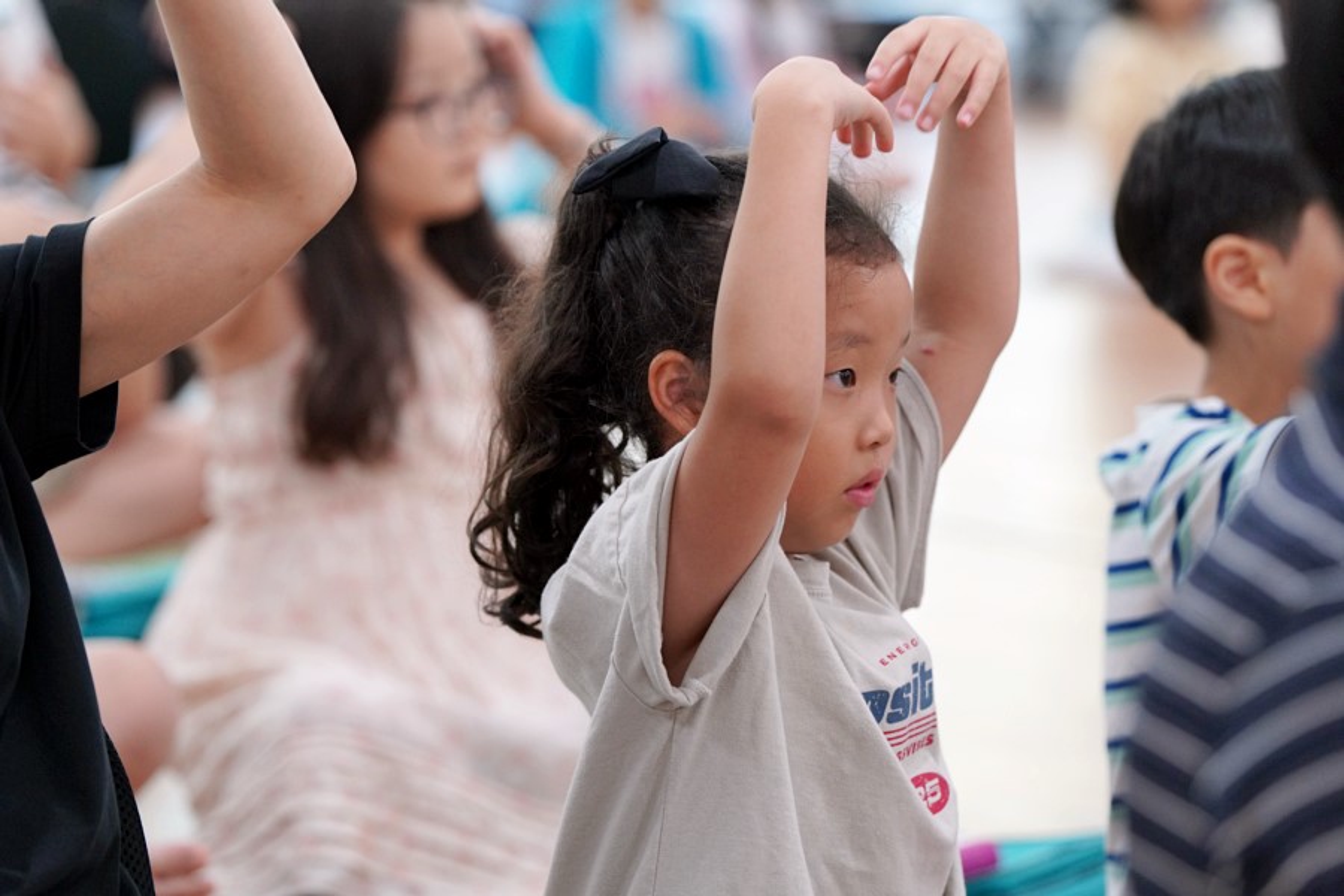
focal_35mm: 162
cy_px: 448
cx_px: 672
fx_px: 6048
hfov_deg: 12.7
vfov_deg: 8.5
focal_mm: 162
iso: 2500
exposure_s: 1/200
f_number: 4
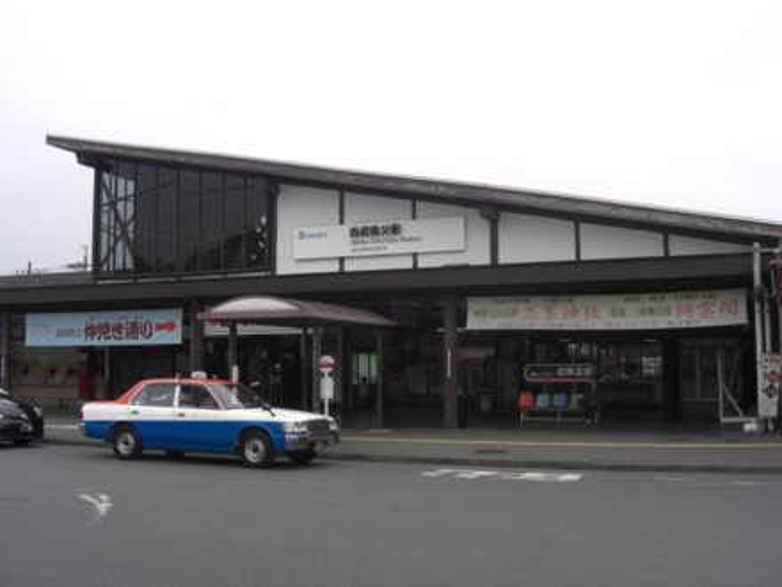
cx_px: 391
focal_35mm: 38
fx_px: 858
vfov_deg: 37.7
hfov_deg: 49.0
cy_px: 294
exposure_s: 1/250
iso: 80
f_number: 4
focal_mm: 7.9
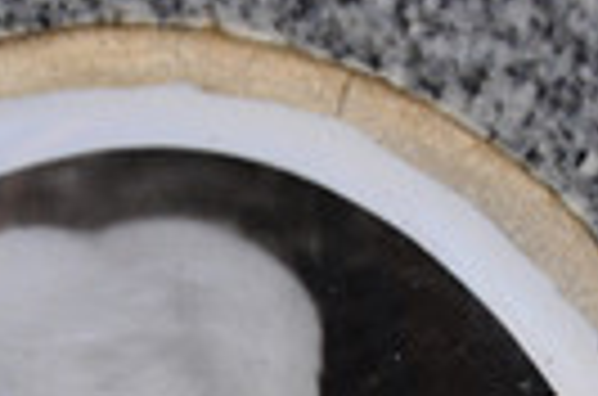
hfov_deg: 4.5
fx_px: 7606
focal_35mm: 459
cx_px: 283
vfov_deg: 3.0
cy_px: 799
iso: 560
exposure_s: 1/250
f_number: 5.3
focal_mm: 70
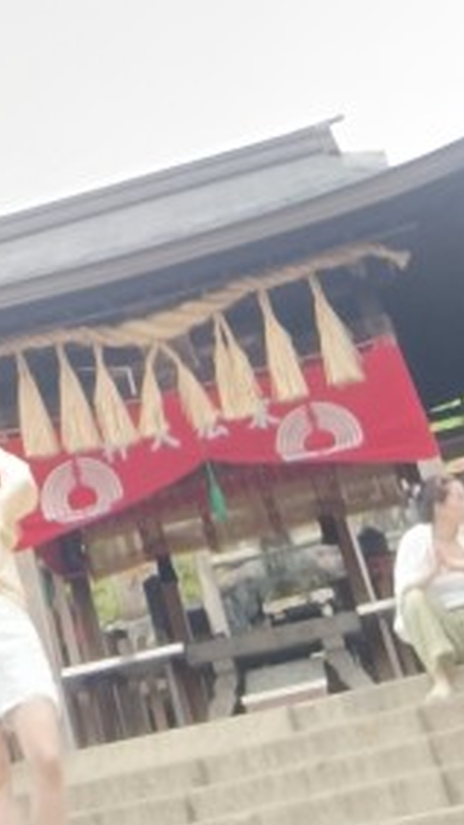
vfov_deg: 28.1
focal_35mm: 71
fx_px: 1554
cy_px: 9
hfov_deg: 15.7
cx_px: -228
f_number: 2.45
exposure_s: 1/50
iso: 83
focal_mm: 3.24
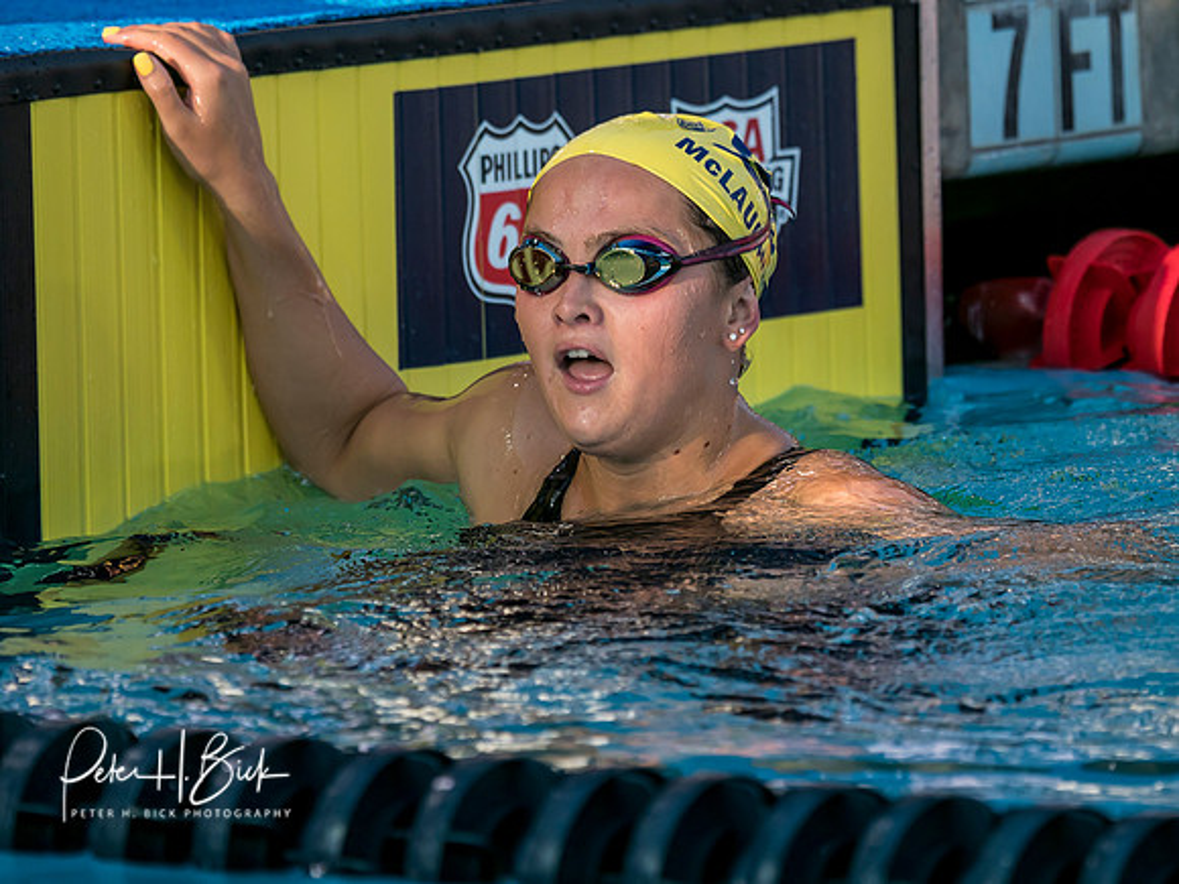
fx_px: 18889
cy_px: 434
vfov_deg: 2.7
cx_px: 630
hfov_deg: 3.6
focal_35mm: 555
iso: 250
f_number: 3.5
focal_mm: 200
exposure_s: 1/2000
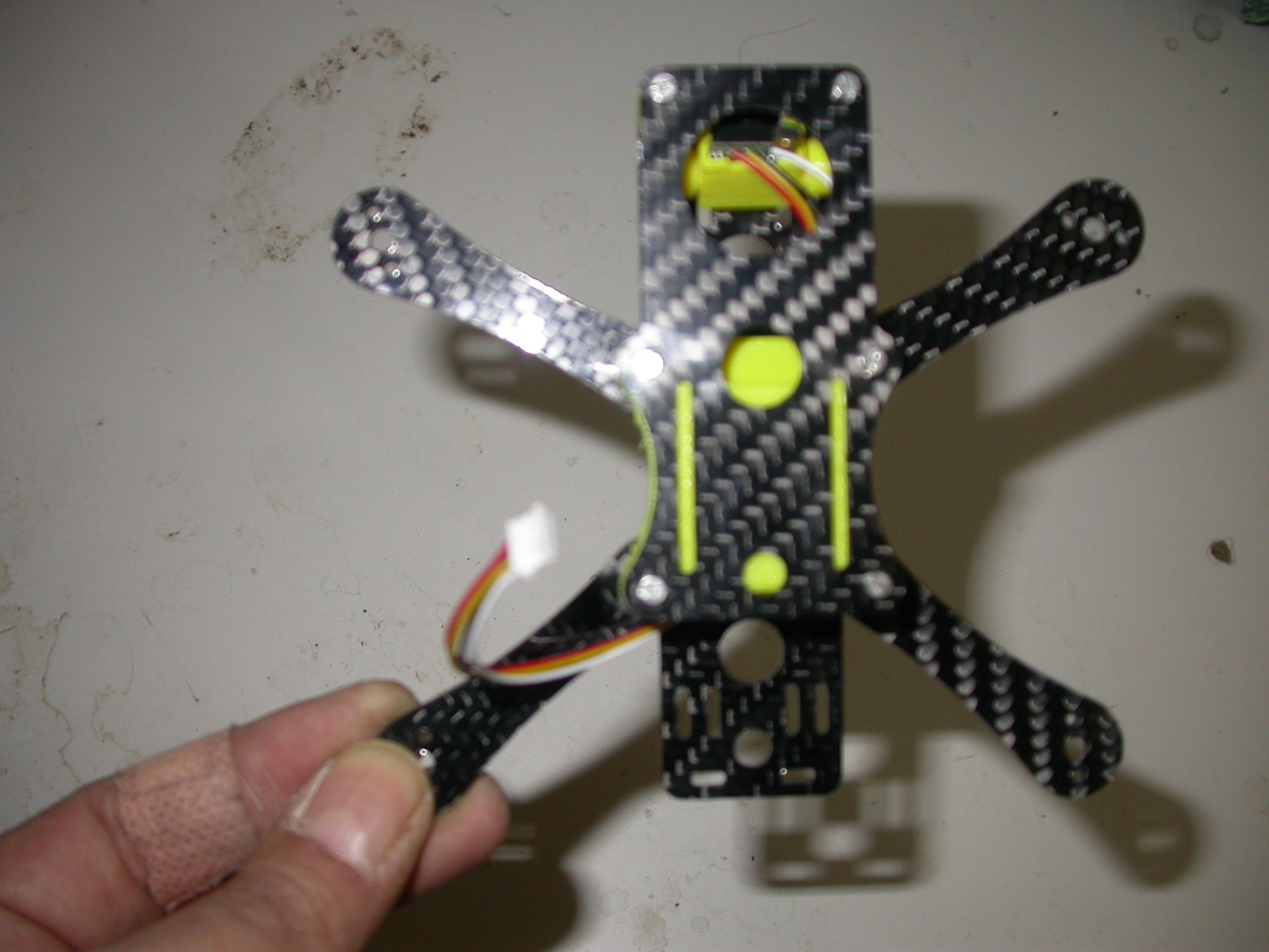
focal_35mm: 38
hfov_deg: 49.0
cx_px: 634
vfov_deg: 37.7
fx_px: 1393
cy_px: 476
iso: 100
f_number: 2.6
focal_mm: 7.85
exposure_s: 1/60
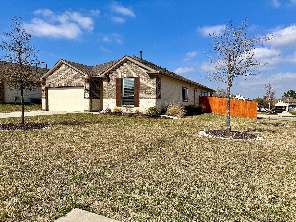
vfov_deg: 56.8
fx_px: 205
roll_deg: -0.6
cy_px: 111
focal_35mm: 24
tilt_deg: -2.2
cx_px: 148
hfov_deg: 71.6
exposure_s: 1/7576
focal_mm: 6.86
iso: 80
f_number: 1.78
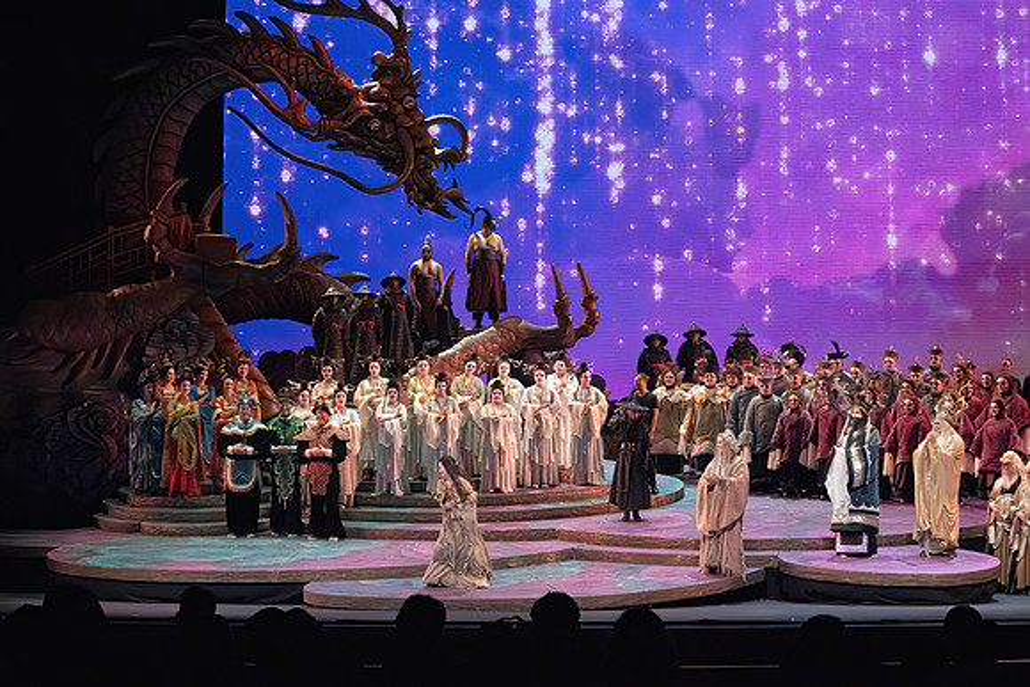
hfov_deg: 28.8
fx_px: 2003
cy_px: 344
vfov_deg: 19.5
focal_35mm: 70
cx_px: 515
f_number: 10
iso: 20000
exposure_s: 1/1000
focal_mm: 70
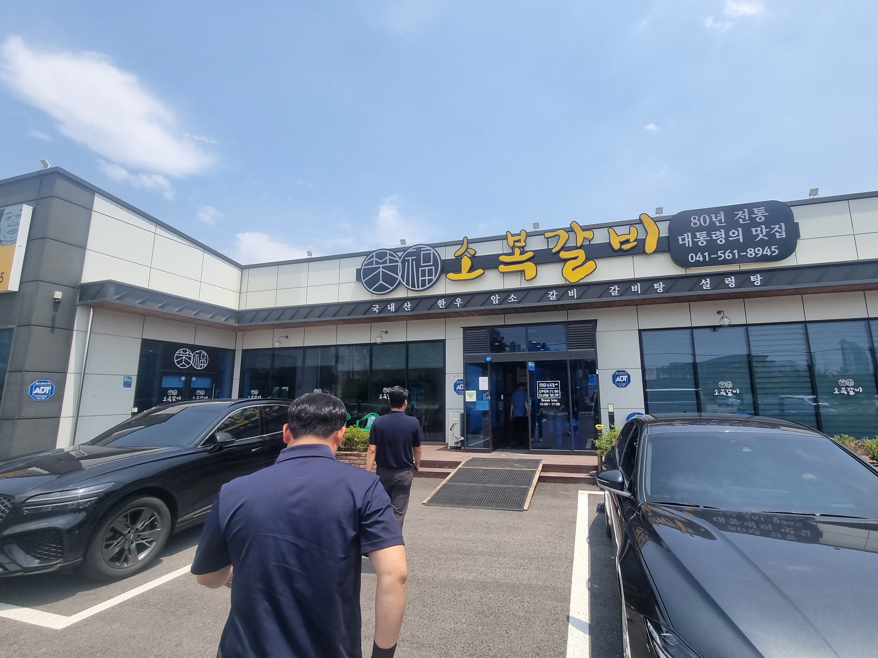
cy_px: 327
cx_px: 469
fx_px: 380
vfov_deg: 81.8
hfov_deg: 98.0
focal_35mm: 15
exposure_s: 1/1568
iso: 50
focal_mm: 2.2
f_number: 2.2
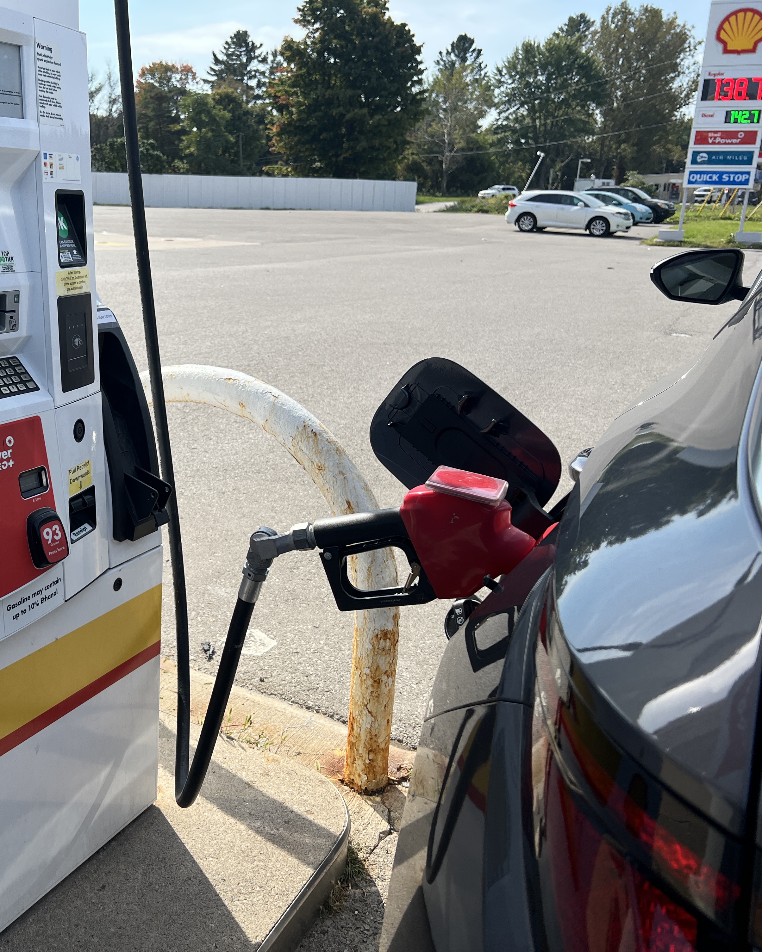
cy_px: 475
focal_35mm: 34
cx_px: 201
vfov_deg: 52.8
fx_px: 958
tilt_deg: -17.4
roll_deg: -0.6
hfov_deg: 42.2
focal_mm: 5.7
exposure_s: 1/3077
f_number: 1.5
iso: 50
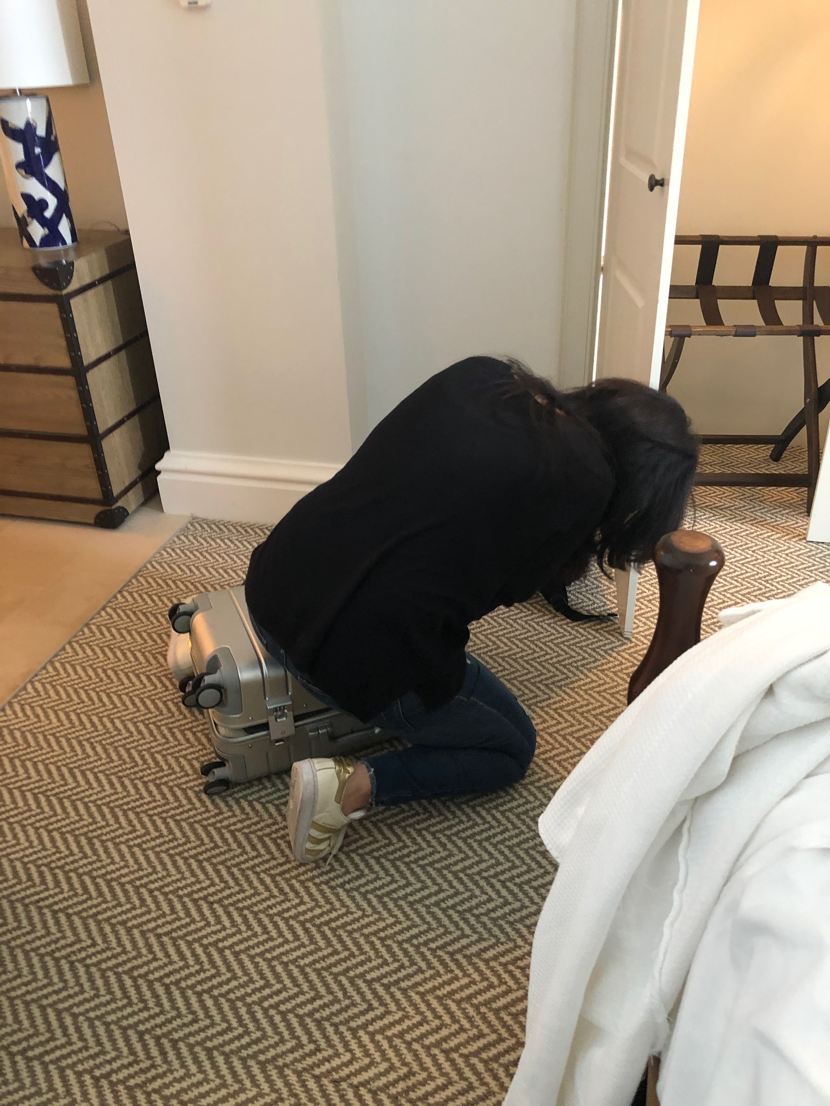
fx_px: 895
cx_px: 415
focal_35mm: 28
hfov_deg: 49.7
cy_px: 553
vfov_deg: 63.4
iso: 100
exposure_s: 1/13
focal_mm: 4
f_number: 1.8
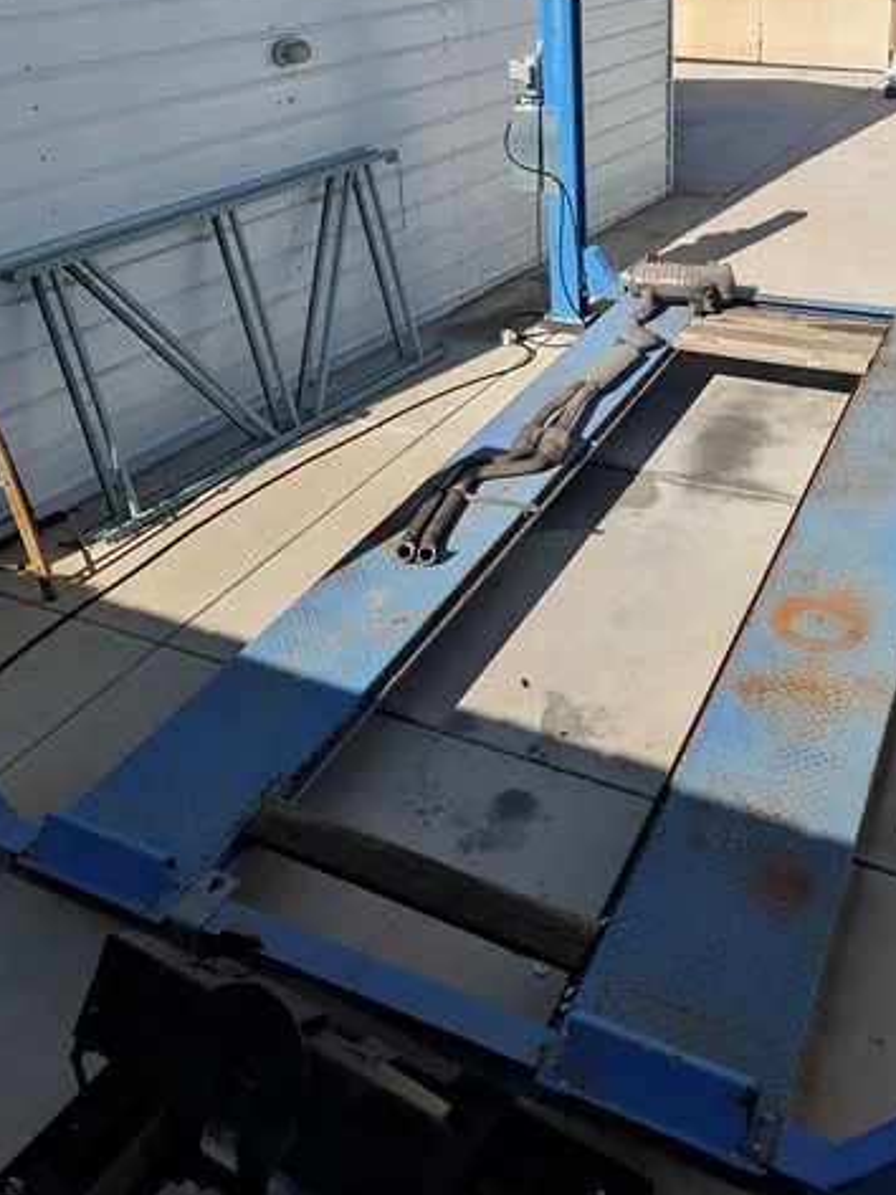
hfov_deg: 53.1
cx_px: 463
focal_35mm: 26
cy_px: 325
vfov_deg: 64.0
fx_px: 897
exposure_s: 1/6135
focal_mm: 2.02
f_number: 1.7
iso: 55
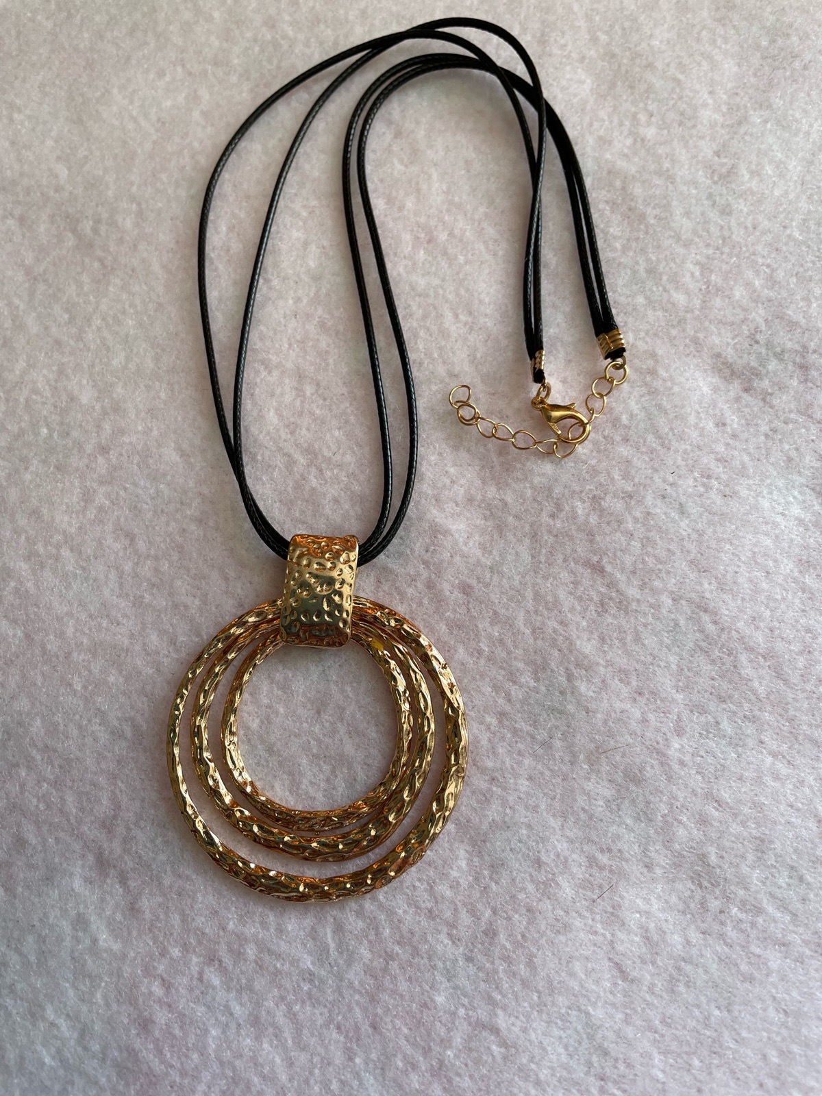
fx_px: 823
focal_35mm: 26
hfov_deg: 53.1
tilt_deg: -76.4
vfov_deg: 67.3
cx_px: 411
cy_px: 548
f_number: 1.6
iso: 50
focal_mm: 4.2
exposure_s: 1/121
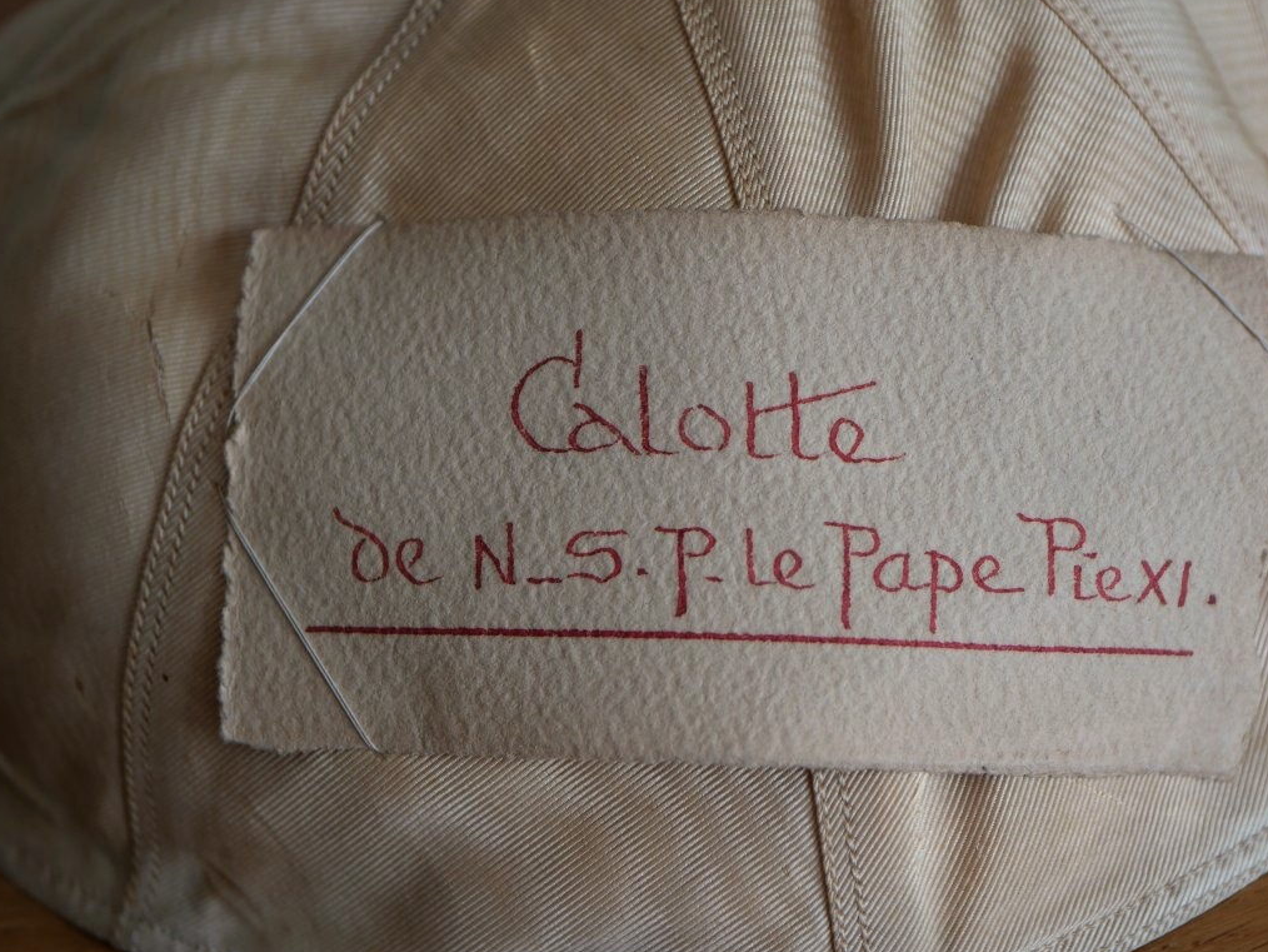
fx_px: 2601
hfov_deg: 27.4
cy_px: 487
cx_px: 734
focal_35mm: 71
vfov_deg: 20.7
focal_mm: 30
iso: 200
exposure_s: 1/100
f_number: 2.8
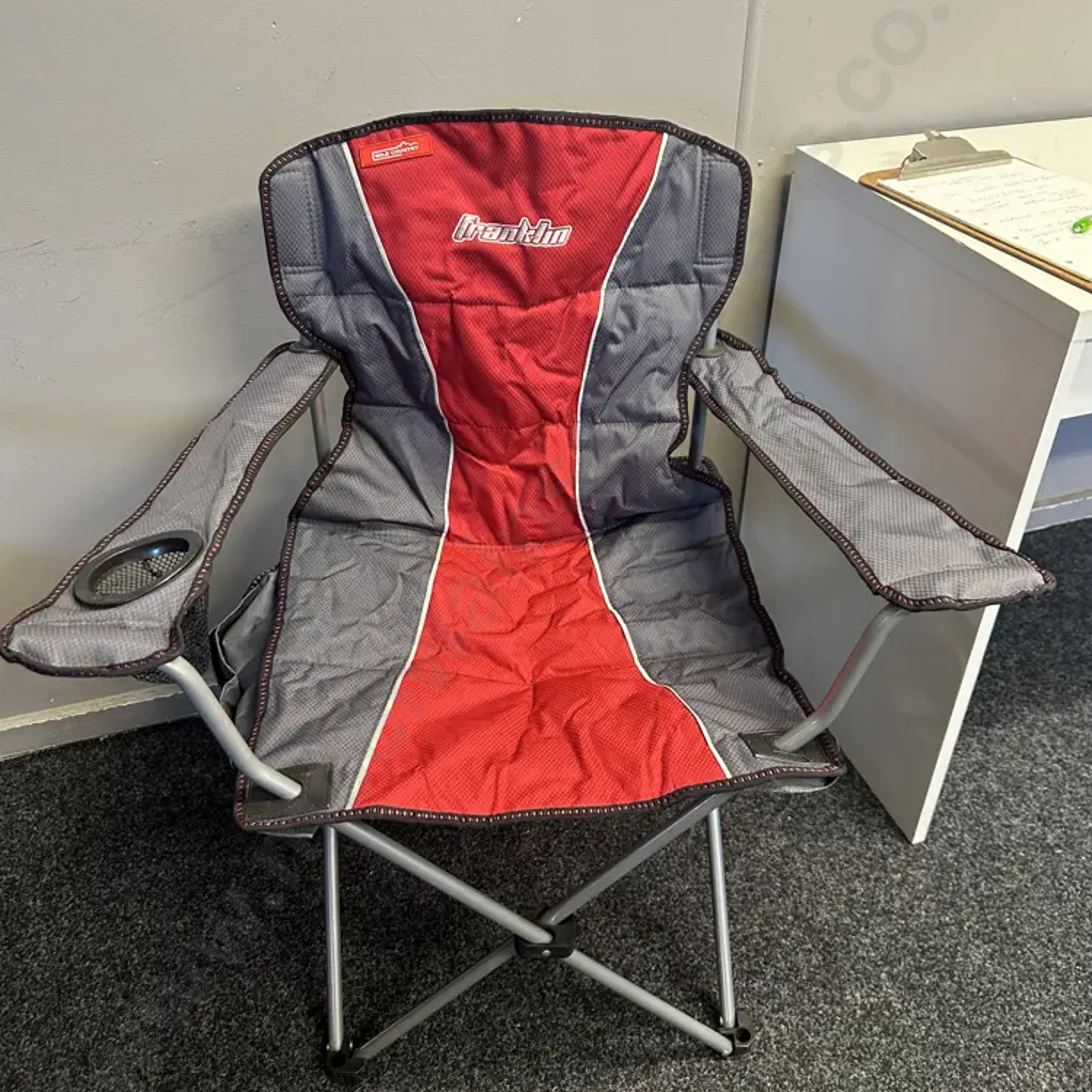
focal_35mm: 29
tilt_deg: -34.2
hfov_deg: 55.6
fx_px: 1035
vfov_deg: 55.6
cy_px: 500
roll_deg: -0.4
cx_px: 551
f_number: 1.78
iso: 250
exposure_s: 1/50
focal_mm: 6.86
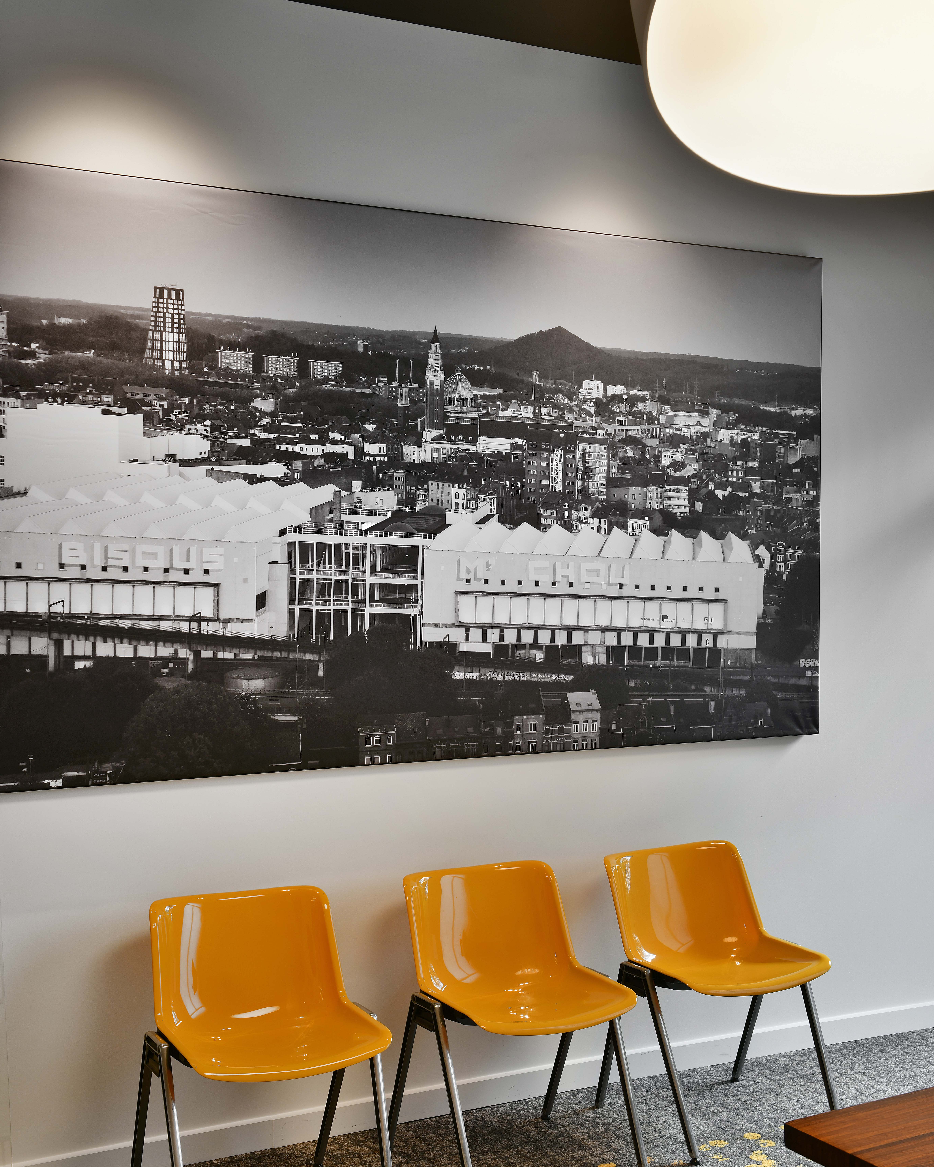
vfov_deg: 42.9
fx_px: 1486
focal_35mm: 43
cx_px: 468
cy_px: 597
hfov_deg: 34.9
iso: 100
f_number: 11
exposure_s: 1/13
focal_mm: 38
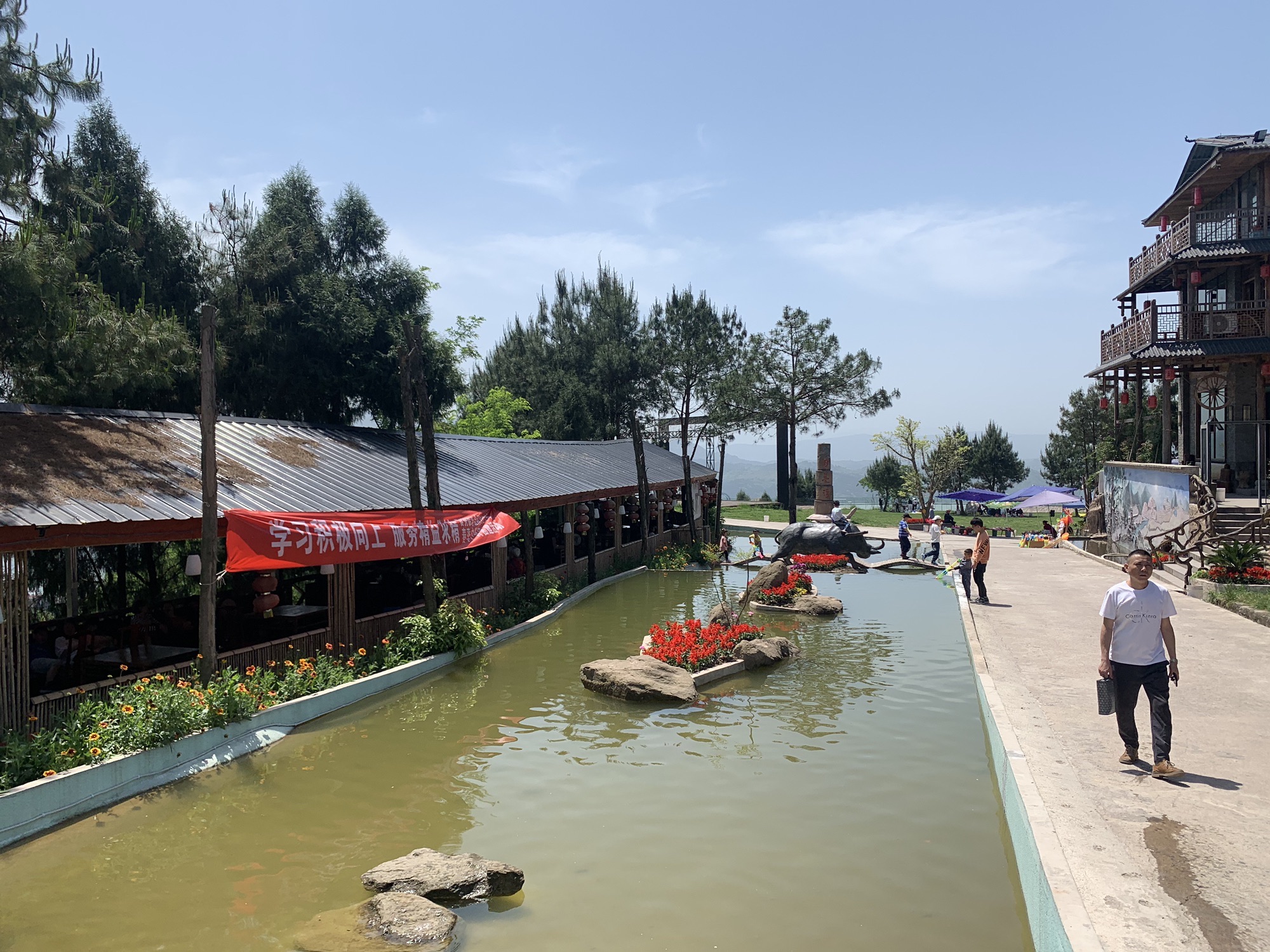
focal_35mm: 26
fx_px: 954
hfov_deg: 67.3
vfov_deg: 53.1
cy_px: 476
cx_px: 635
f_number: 1.8
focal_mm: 4.25
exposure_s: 1/2681
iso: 25
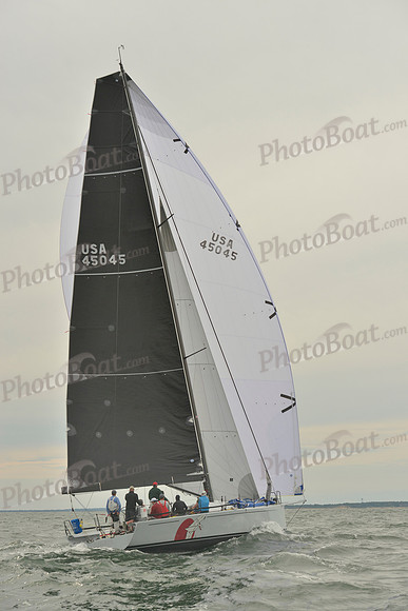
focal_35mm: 70
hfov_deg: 19.5
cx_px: 204
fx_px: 1189
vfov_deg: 28.8
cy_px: 306
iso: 400
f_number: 8
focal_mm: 70
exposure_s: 1/1250
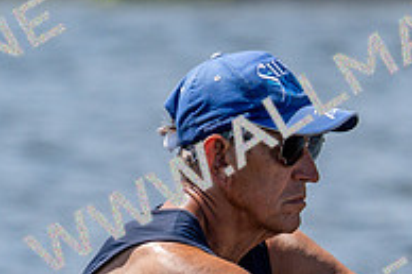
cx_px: 287
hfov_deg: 1.7
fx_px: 13836
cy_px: 277
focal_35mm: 1210
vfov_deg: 1.1
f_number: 6.3
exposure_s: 1/2000
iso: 320
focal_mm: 404
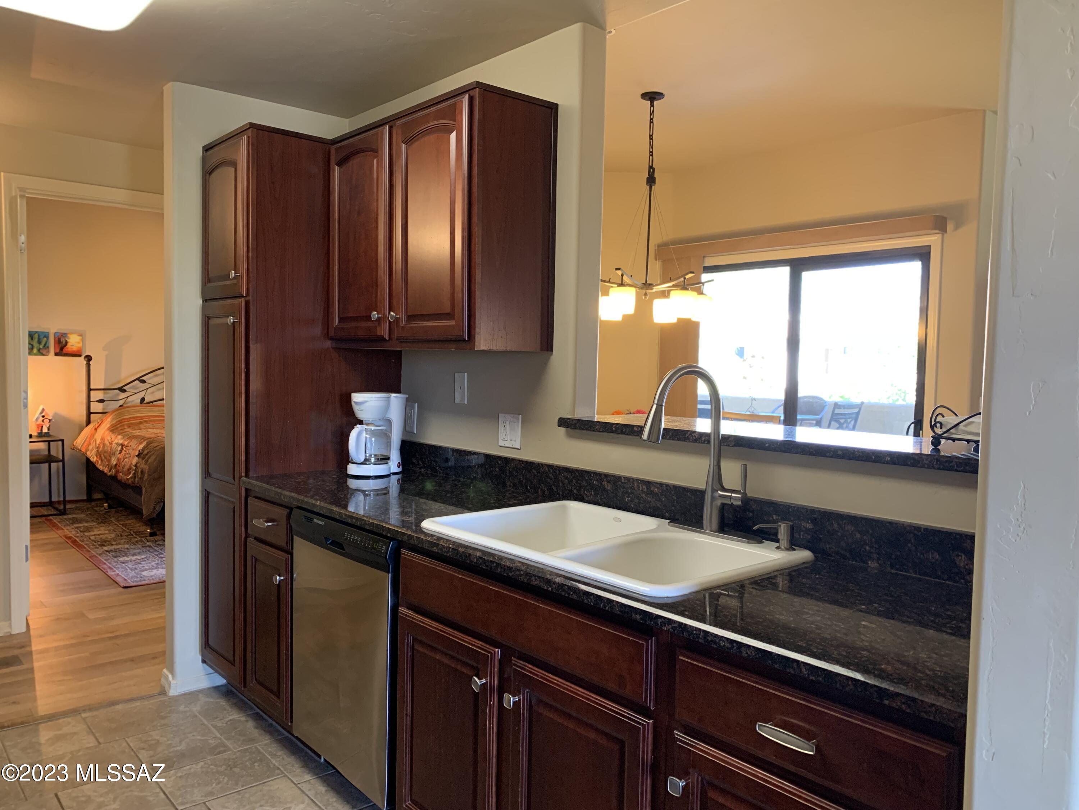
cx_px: 540
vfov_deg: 53.1
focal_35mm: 26
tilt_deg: -3.3
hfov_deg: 67.3
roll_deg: -1.8
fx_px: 810
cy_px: 405
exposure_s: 1/60
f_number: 1.8
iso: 320
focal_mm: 4.25
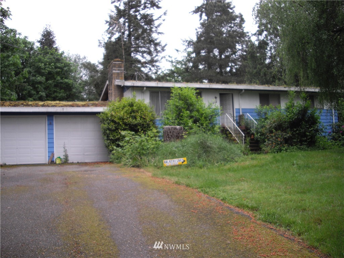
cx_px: 172
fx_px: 378
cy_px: 129
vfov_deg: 37.7
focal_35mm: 38
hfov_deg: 49.0
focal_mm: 7.9
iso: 64
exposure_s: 1/200
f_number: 2.8
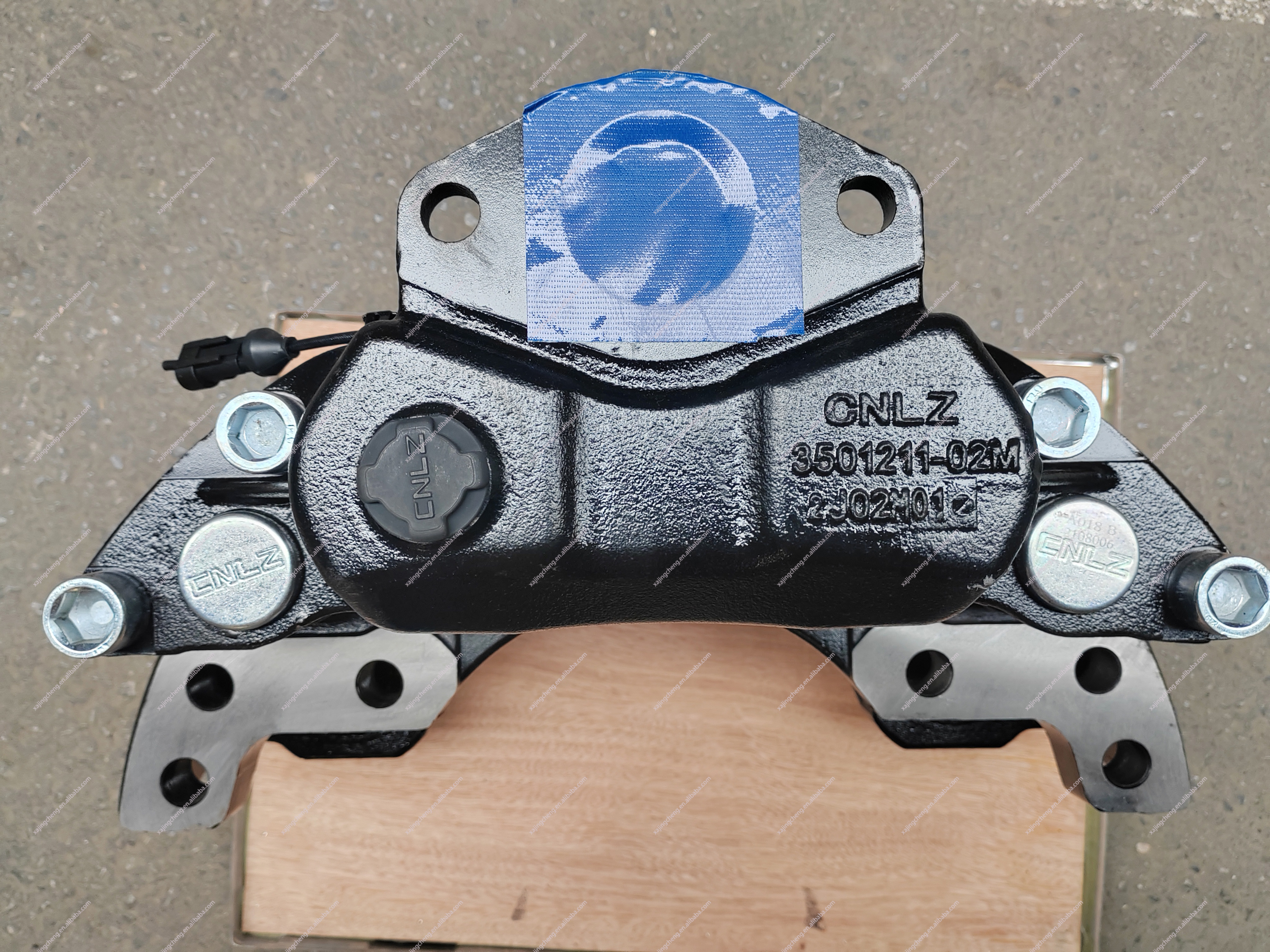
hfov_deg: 65.3
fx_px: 991
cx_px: 635
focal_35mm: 27
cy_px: 476
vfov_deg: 51.4
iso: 184
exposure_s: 1/100
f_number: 1.9
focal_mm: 5.52
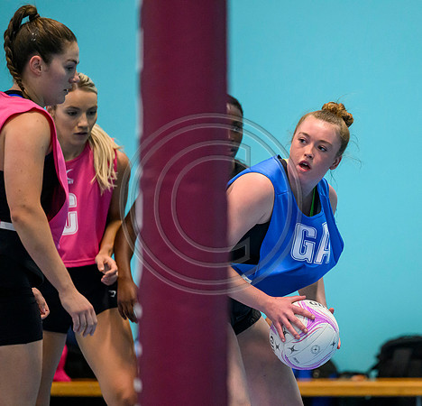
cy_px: 232
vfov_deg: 6.0
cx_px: 348
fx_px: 3862
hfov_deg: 6.2
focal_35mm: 285
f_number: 2.8
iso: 8000
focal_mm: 200
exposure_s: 1/1000
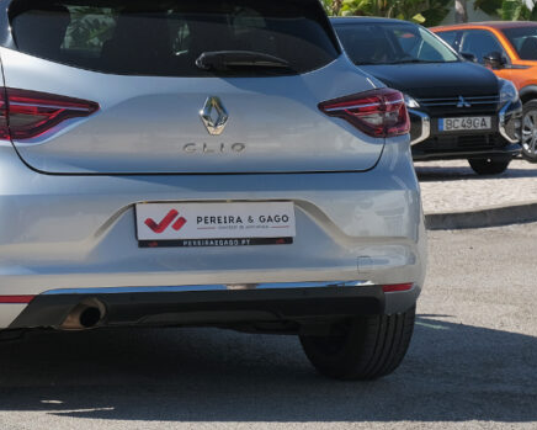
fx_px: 2210
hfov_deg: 13.8
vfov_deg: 11.1
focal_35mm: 139
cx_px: 99
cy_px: 153
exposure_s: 1/320
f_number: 9
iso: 160
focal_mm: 42
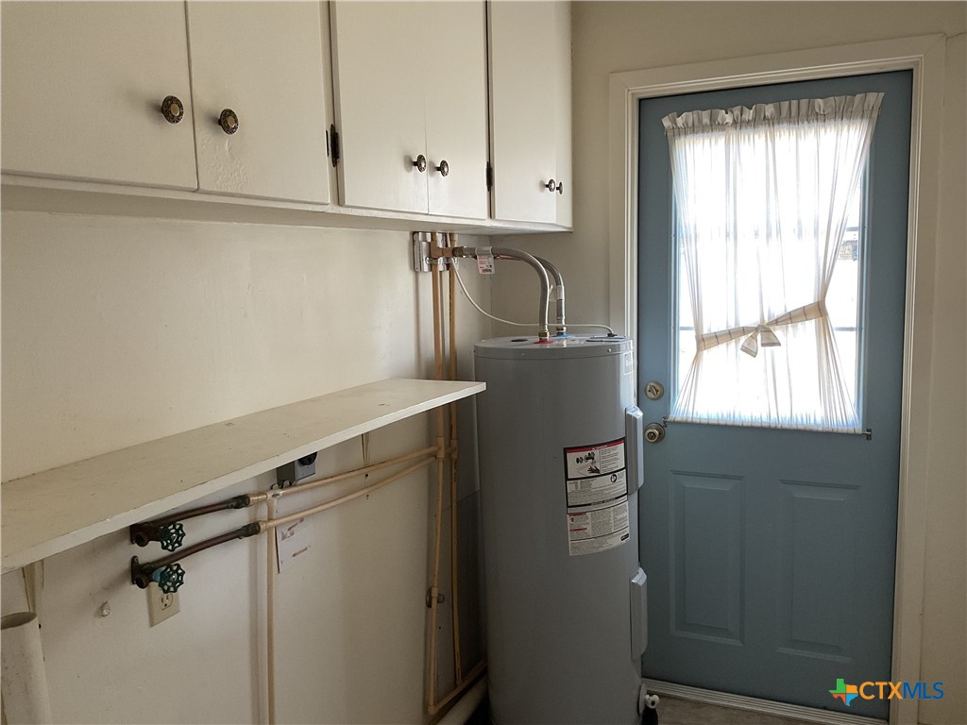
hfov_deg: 61.7
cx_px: 484
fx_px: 810
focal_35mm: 29
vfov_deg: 48.2
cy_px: 362
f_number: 1.8
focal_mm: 3
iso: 125
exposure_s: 1/60
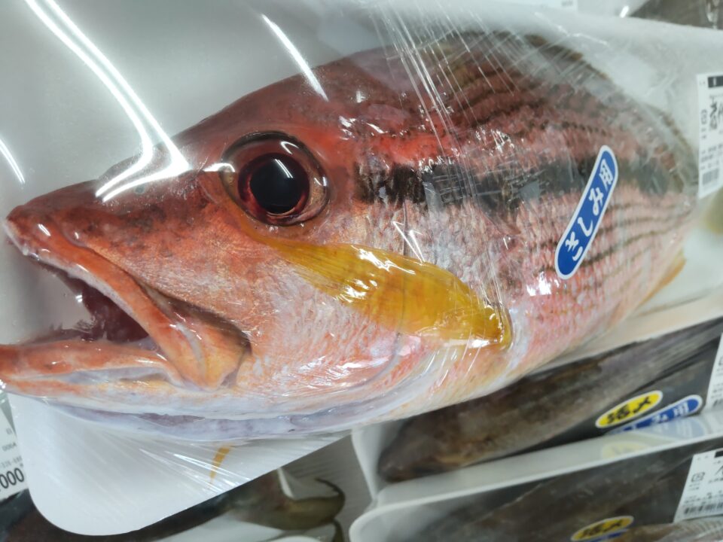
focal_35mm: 24
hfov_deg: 71.6
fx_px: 501
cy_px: 271
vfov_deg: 56.8
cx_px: 362
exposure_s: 1/60
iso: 164
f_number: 2
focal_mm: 3.43
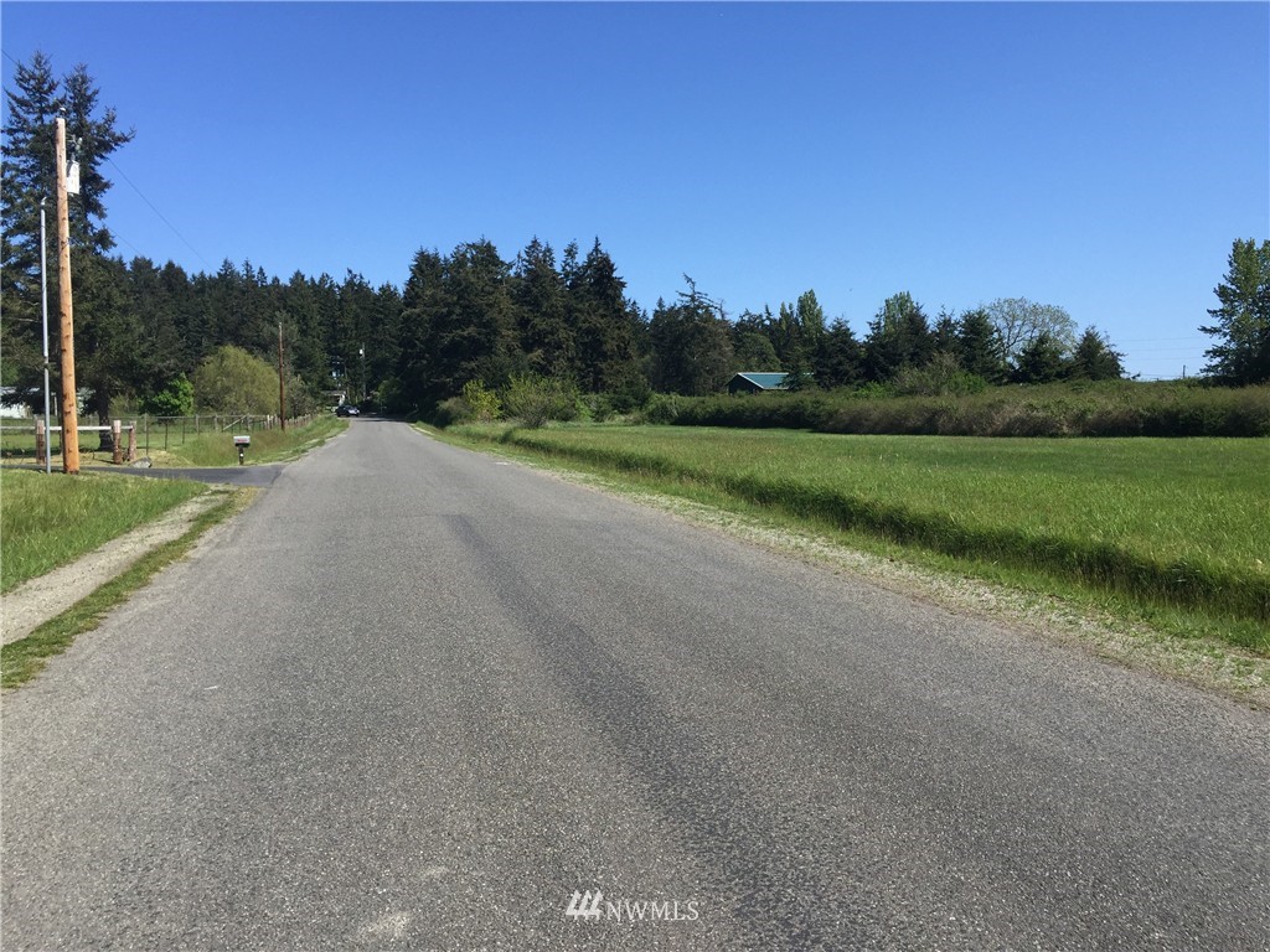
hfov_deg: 61.7
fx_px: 1064
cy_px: 476
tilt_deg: -1.1
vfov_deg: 48.2
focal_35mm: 29
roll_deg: +0.5
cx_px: 635
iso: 32
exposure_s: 1/1721
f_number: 2.2
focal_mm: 4.15
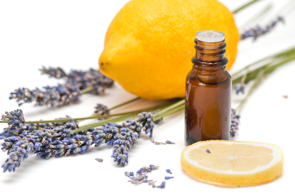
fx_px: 1227
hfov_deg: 13.7
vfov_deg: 9.1
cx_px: 148
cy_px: 98
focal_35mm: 150
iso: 200
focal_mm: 100
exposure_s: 1/80
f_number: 8
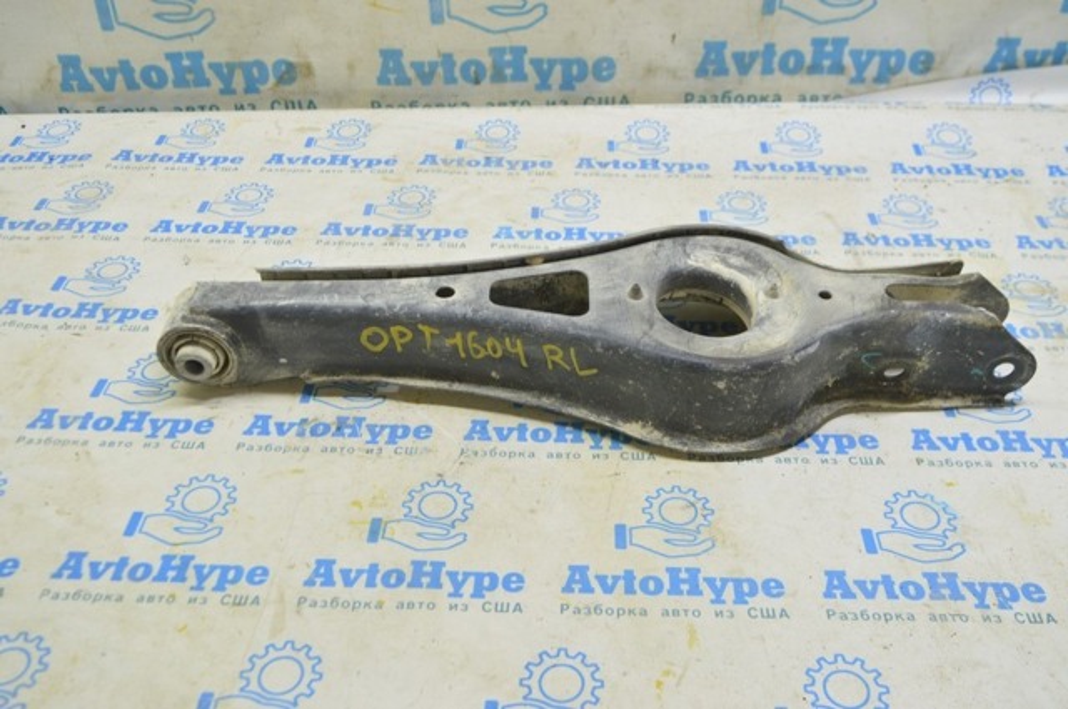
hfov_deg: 55.2
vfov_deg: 38.3
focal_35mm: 34
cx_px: 534
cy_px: 354
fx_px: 1022
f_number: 5.6
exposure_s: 1/20
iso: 400
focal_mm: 23
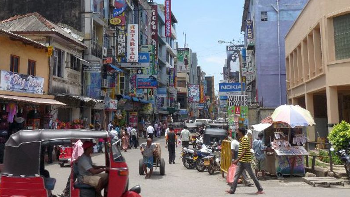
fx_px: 446
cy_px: 53
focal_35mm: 48
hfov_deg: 42.7
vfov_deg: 24.7
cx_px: 147
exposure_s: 1/250
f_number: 5.6
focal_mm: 6
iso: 100
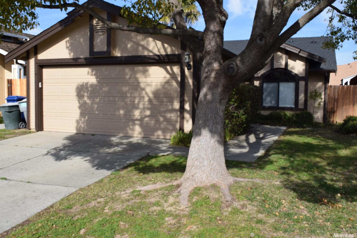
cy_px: 119
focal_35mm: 34
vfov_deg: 38.4
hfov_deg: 55.1
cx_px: 178
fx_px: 342
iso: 200
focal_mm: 23
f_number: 10
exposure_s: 1/400
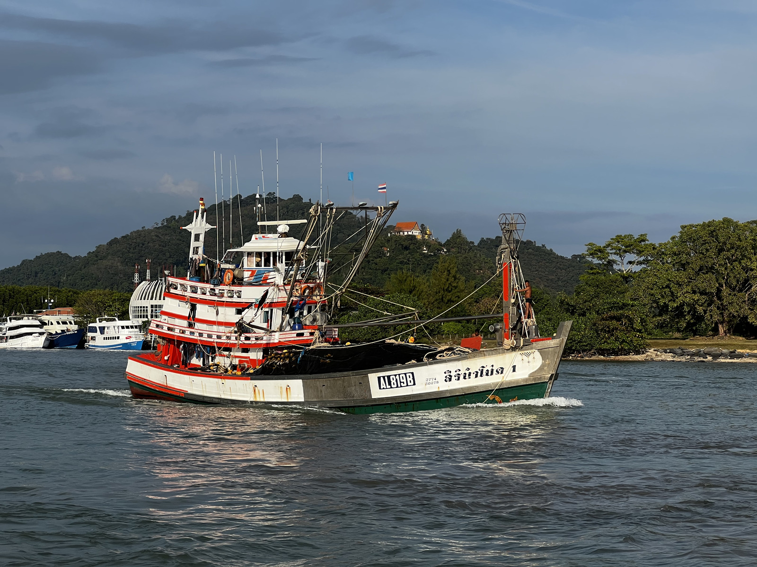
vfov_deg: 19.1
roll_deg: -0.2
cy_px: 284
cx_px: 378
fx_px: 1684
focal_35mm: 77
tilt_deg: +2.1
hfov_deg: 25.3
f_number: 2.8
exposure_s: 1/853
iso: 32
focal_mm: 9
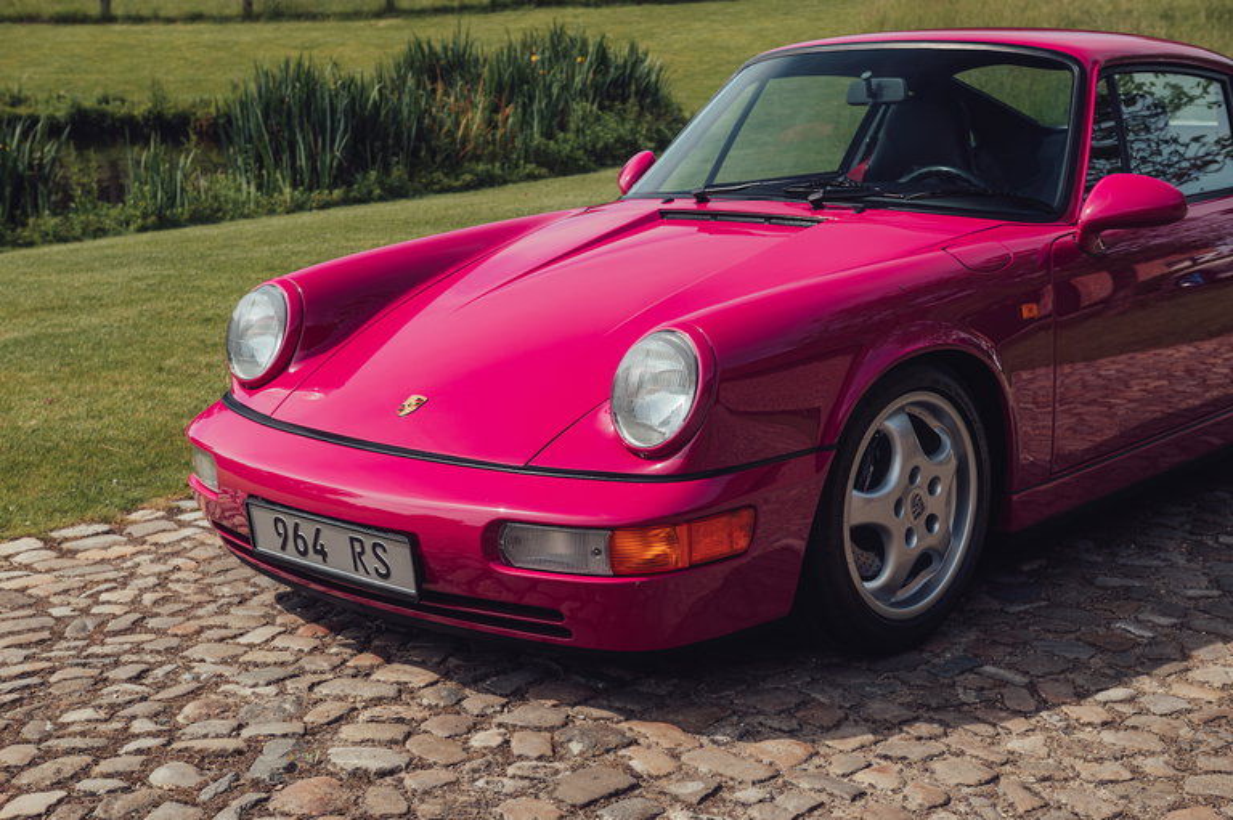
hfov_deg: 35.7
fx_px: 1917
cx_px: 616
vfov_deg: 24.2
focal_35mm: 56
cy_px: 410
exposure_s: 1/160
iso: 100
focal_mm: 56
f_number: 7.1
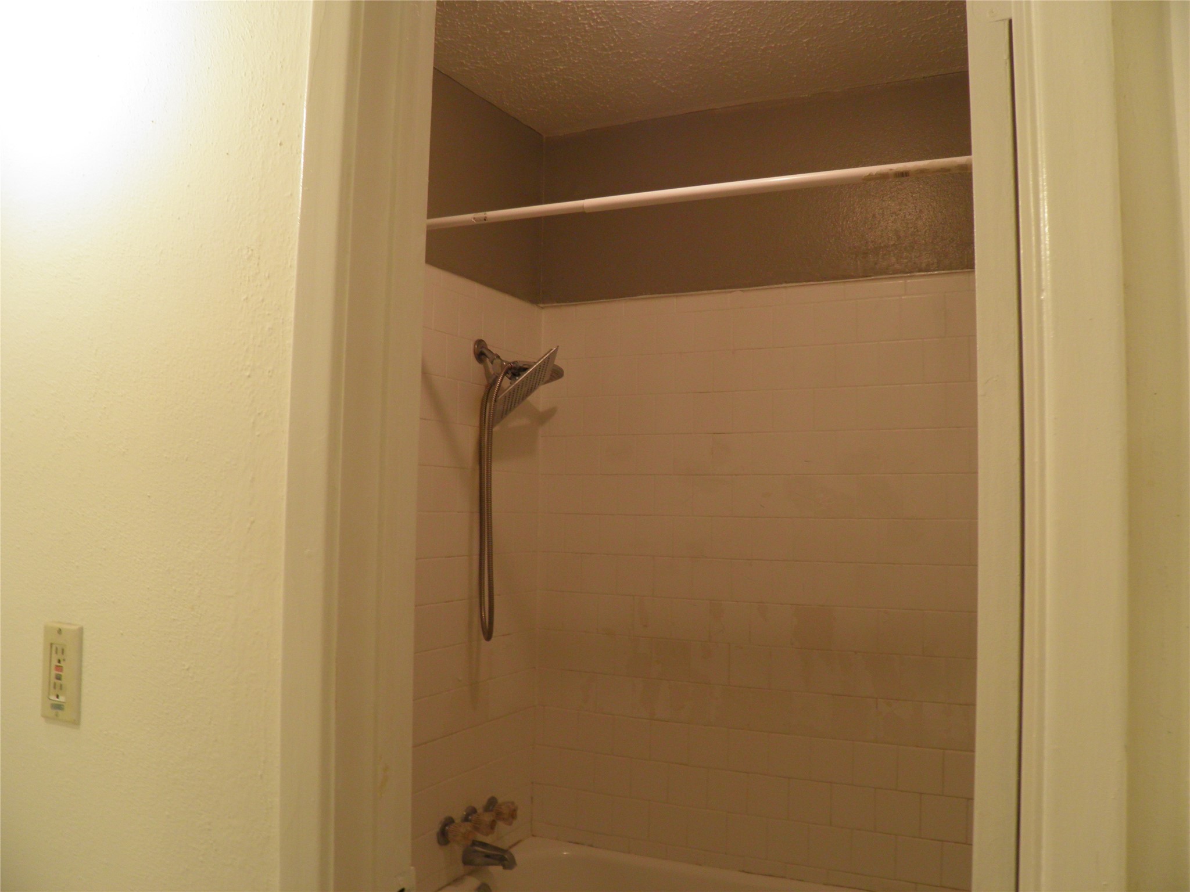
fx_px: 963
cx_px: 595
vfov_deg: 49.7
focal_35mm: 28
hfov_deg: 63.4
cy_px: 446
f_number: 2.8
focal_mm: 4.9
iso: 100
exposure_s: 1/30
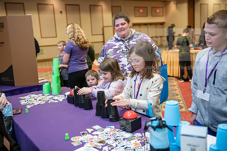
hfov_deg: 50.7
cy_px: 76
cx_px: 114
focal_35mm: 38
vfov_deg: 35.1
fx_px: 240
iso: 2000
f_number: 3.2
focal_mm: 38
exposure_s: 1/200
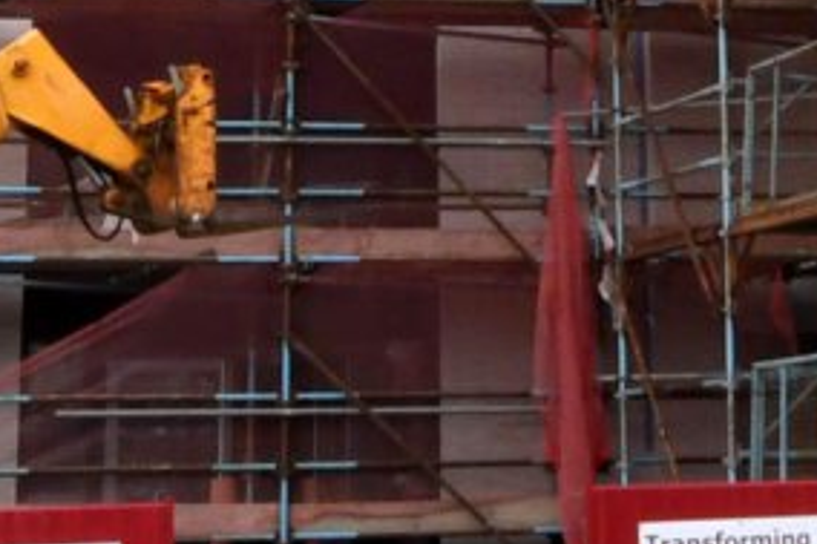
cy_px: -491
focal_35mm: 141
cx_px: 544
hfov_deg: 14.6
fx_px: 3189
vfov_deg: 9.2
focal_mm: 13
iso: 800
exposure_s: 1/250
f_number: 13
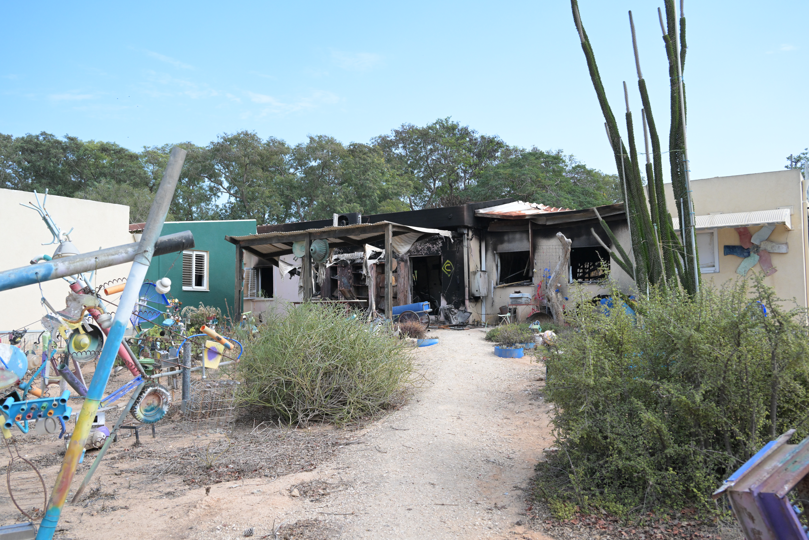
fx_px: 697
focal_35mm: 31
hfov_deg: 60.3
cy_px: 270
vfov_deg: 42.3
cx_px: 404
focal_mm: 31
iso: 1600
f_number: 4.5
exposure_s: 1/5000
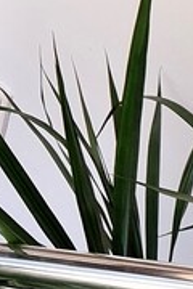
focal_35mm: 154
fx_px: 1238
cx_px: -397
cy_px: -157
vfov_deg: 12.6
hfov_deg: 7.7
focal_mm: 4.3
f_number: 2.4
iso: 64
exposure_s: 1/50
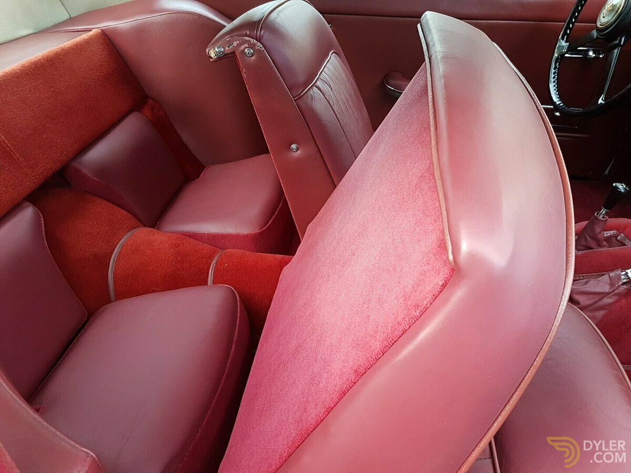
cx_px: 316
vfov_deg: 53.1
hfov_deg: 67.3
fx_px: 474
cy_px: 236
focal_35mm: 26
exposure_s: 1/60
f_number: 1.7
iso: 80
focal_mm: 4.2
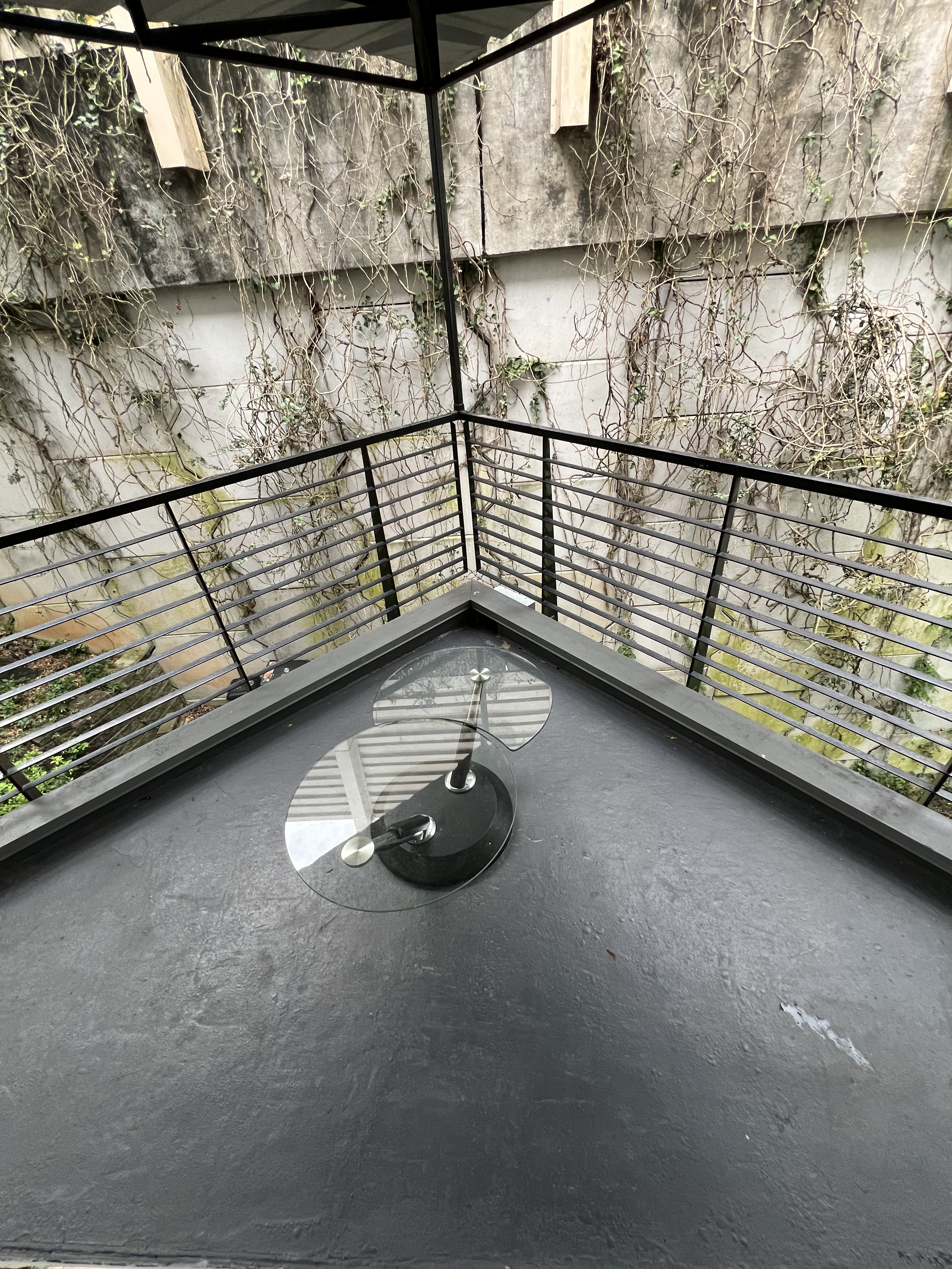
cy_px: 634
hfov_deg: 89.9
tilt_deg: -35.9
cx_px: 476
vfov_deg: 106.2
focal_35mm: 13
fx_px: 477
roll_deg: +5.1
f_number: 1.8
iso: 200
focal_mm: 1.57
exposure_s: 1/99
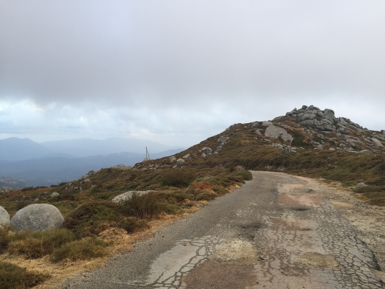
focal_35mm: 29
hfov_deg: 61.7
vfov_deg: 48.2
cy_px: 144
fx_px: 323
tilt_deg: -1.0
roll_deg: -0.7
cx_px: 192
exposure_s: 1/100
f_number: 2.2
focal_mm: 4.15
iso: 32
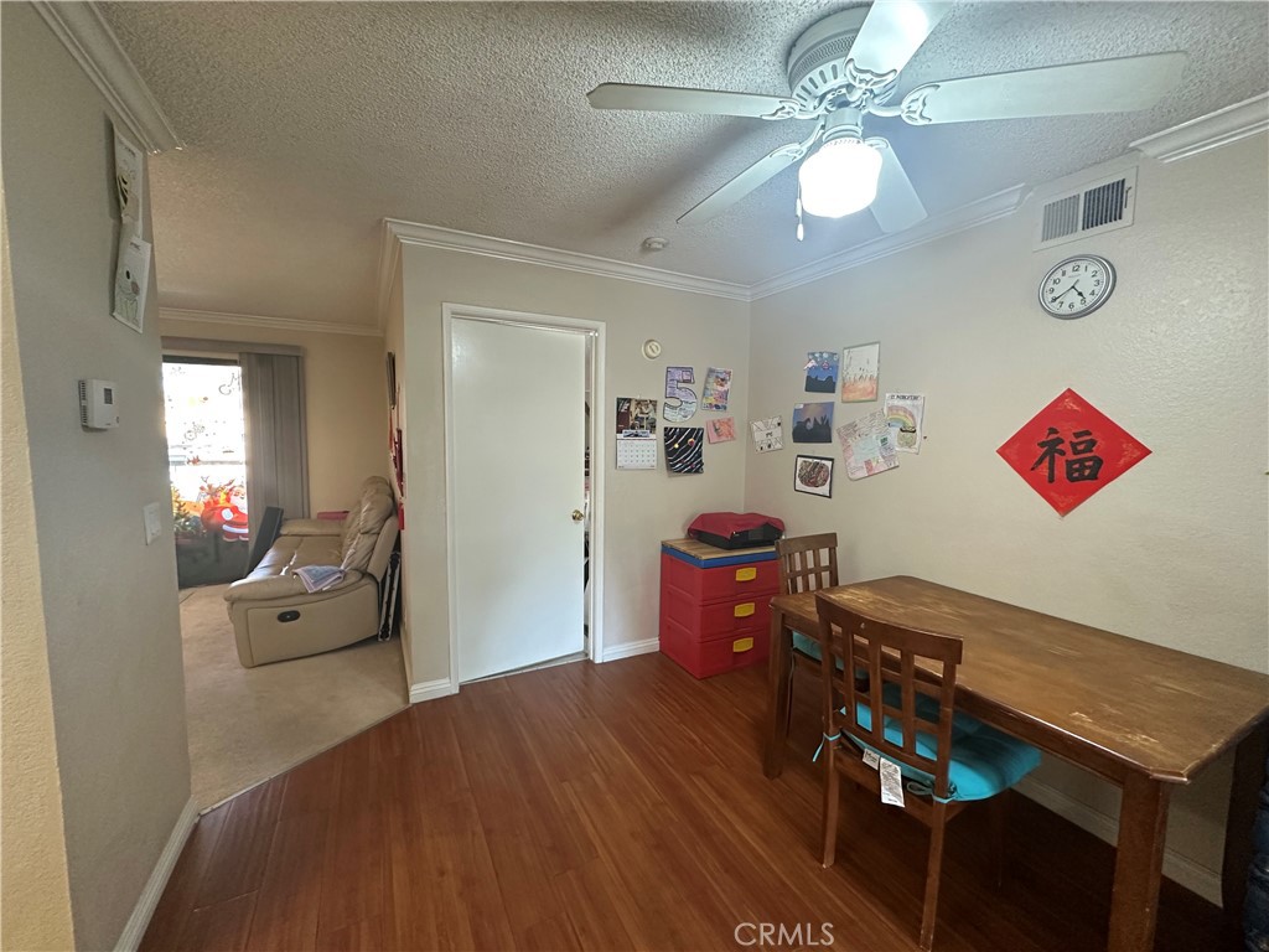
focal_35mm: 14
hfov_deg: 102.1
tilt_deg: -4.5
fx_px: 513
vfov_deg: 85.7
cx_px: 634
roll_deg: -0.3
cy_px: 476
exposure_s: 1/60
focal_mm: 2.22
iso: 400
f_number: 2.2
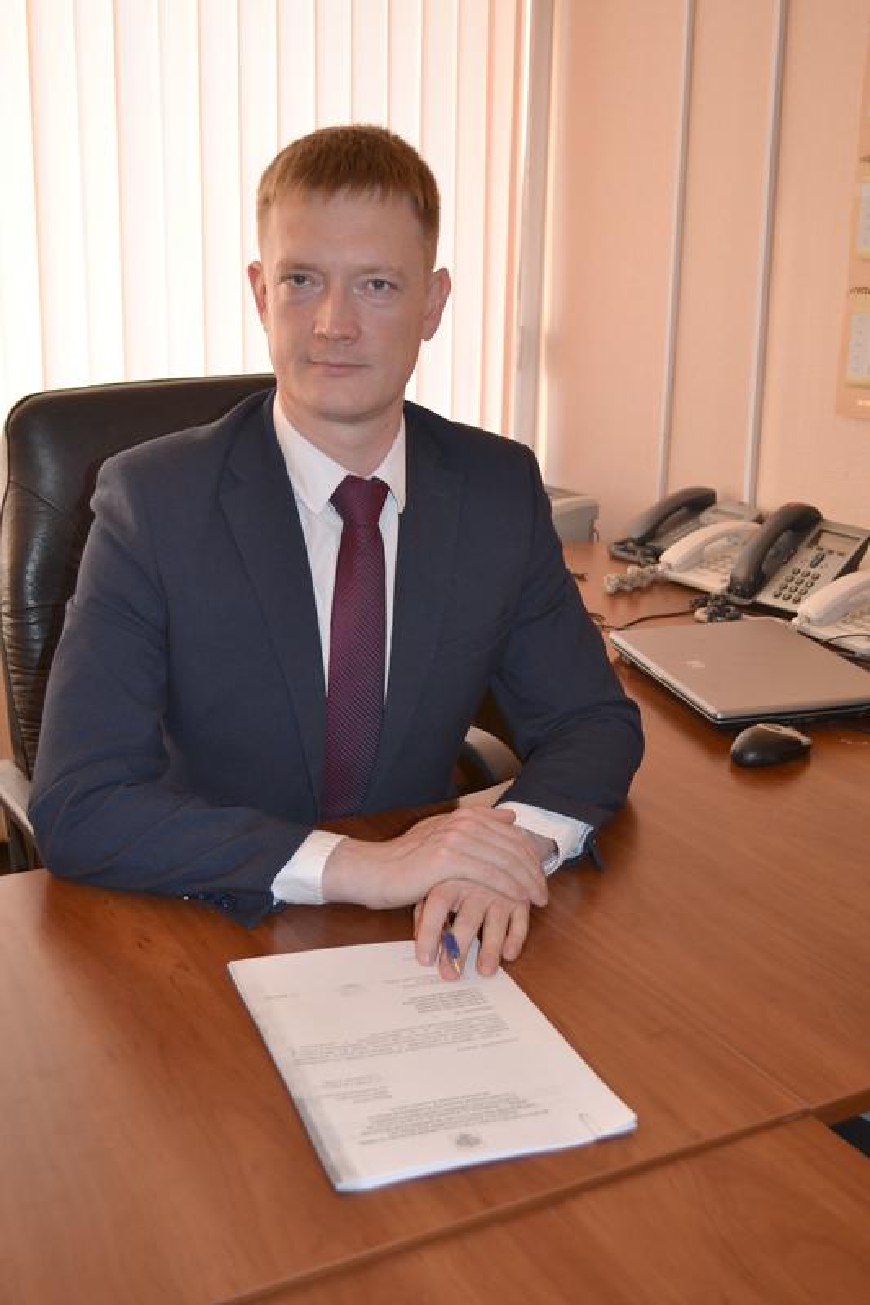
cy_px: 652
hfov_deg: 34.2
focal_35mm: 39
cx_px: 435
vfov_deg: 49.6
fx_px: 1414
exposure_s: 1/100
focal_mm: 26
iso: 400
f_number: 4.2
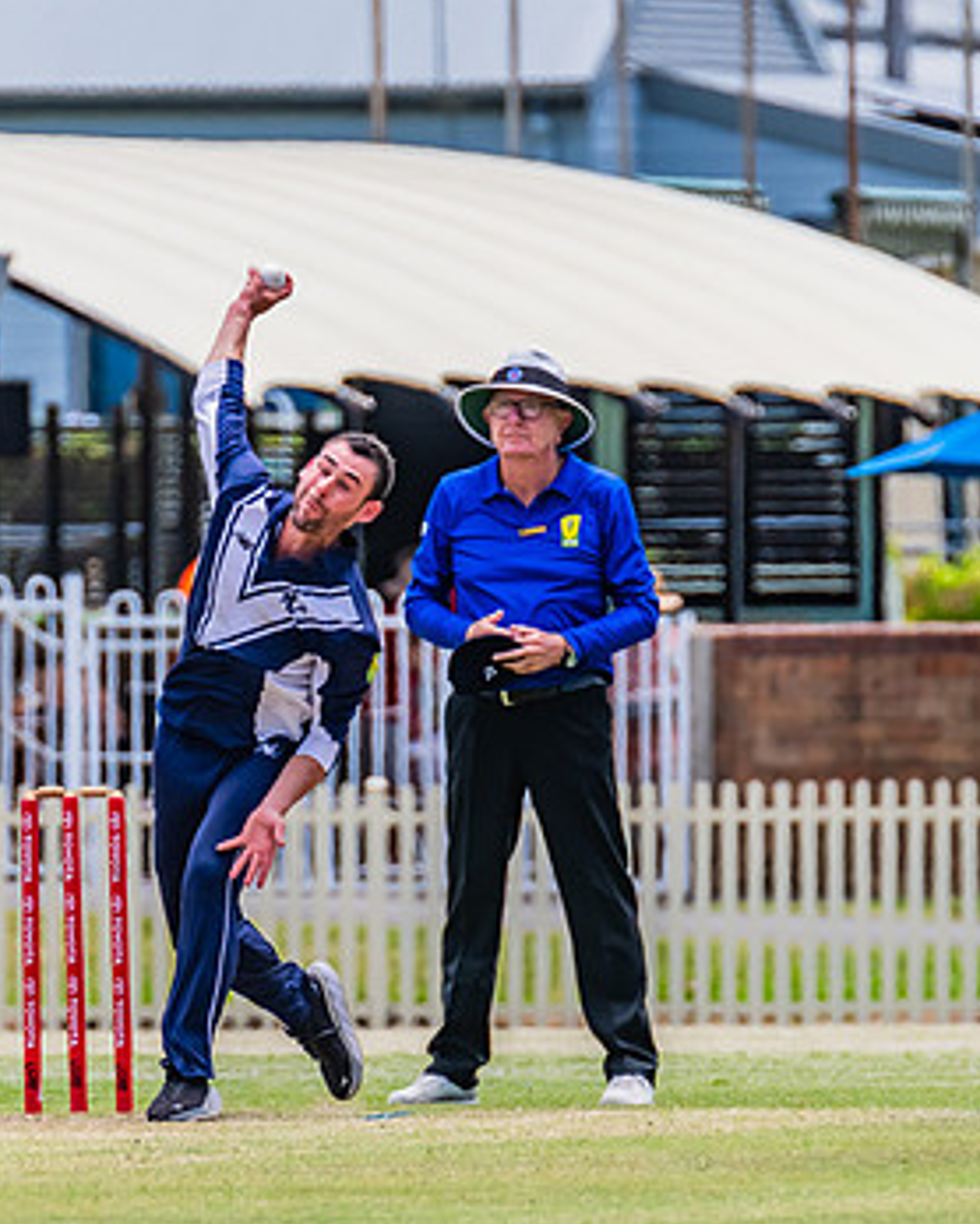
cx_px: 252
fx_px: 37491
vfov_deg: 1.9
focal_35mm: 1035
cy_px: 603
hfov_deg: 1.5
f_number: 10
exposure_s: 1/2000
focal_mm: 550
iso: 800
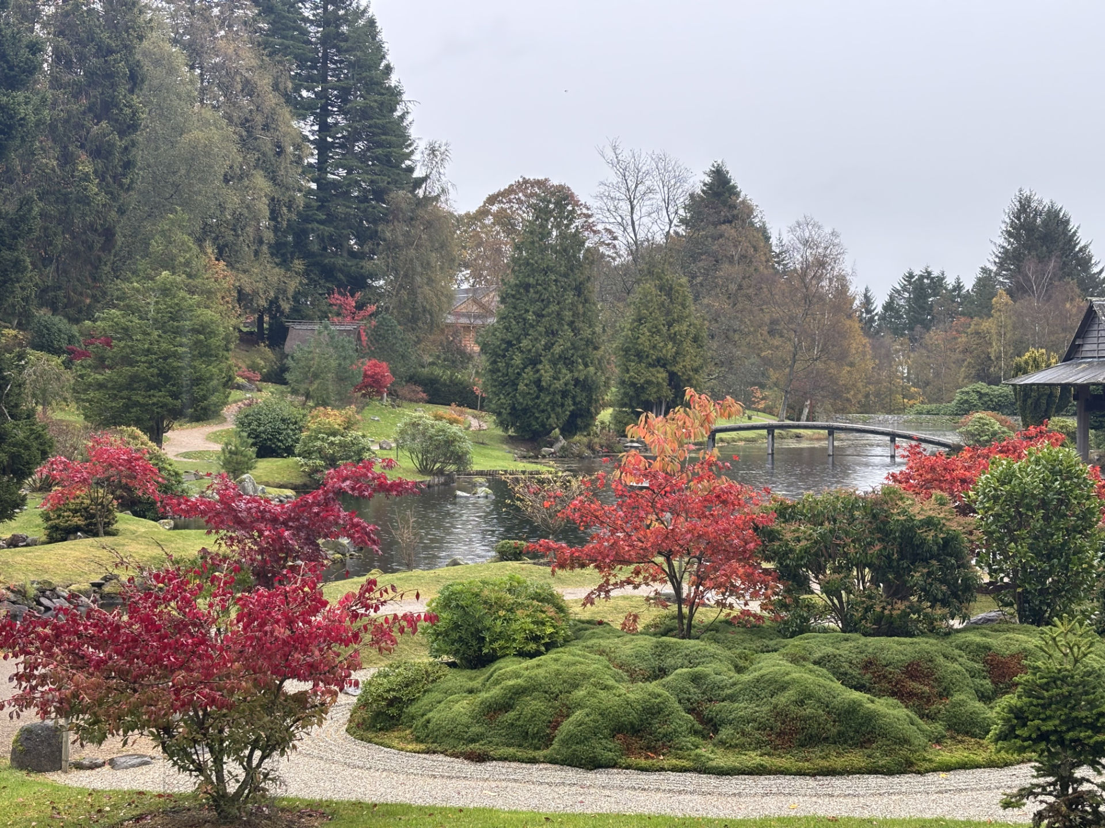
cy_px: 414
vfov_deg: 28.0
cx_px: 552
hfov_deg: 36.8
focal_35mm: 52
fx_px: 1660
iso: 50
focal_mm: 6
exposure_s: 1/150
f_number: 1.6
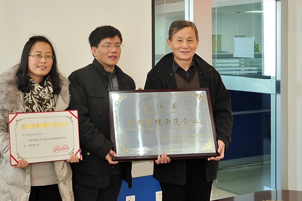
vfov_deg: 28.6
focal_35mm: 47
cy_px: 102
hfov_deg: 41.6
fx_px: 394
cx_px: 111
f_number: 3.8
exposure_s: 1/8
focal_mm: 24
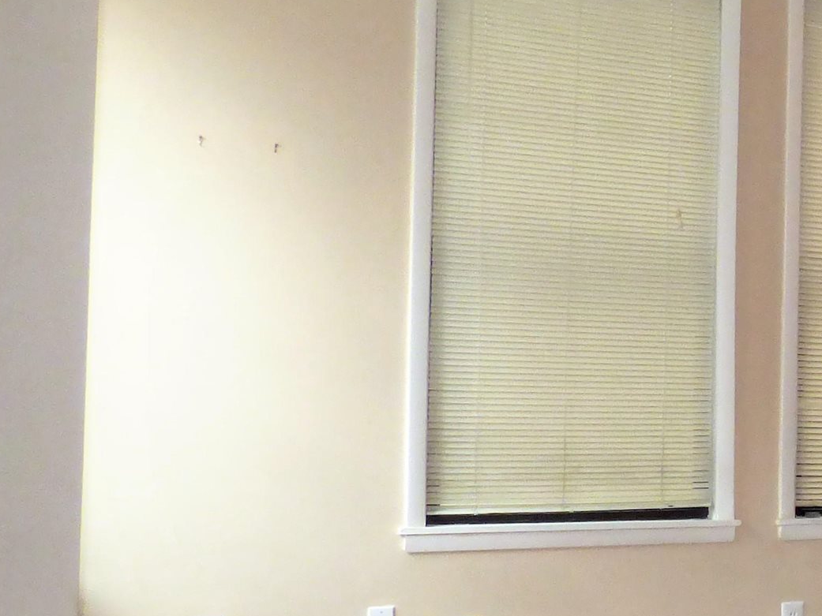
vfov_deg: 24.7
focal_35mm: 59
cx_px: 1143
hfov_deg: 26.3
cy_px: 394
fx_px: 1401
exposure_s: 1/60
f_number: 2.8
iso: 640
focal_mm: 3.58
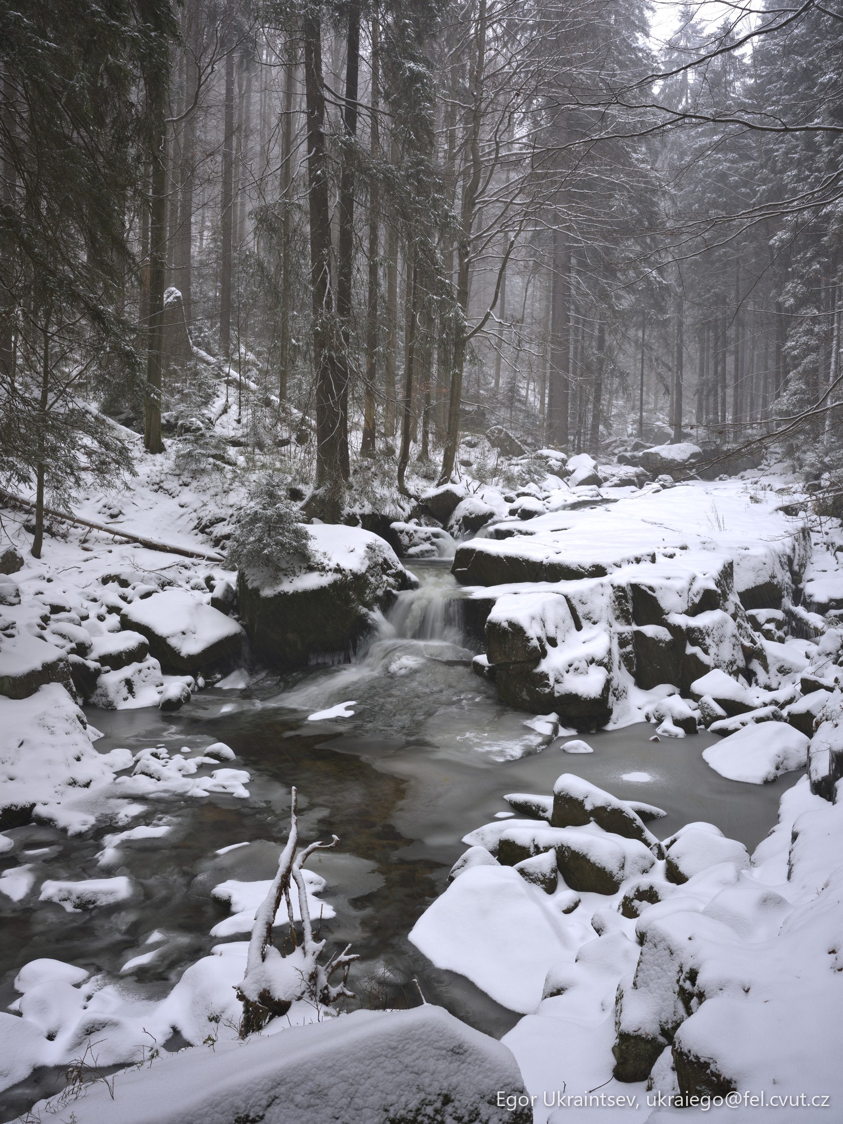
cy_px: 562
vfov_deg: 63.4
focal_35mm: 28
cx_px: 422
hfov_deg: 49.7
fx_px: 909
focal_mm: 35
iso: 100
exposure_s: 1/2.1
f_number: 11
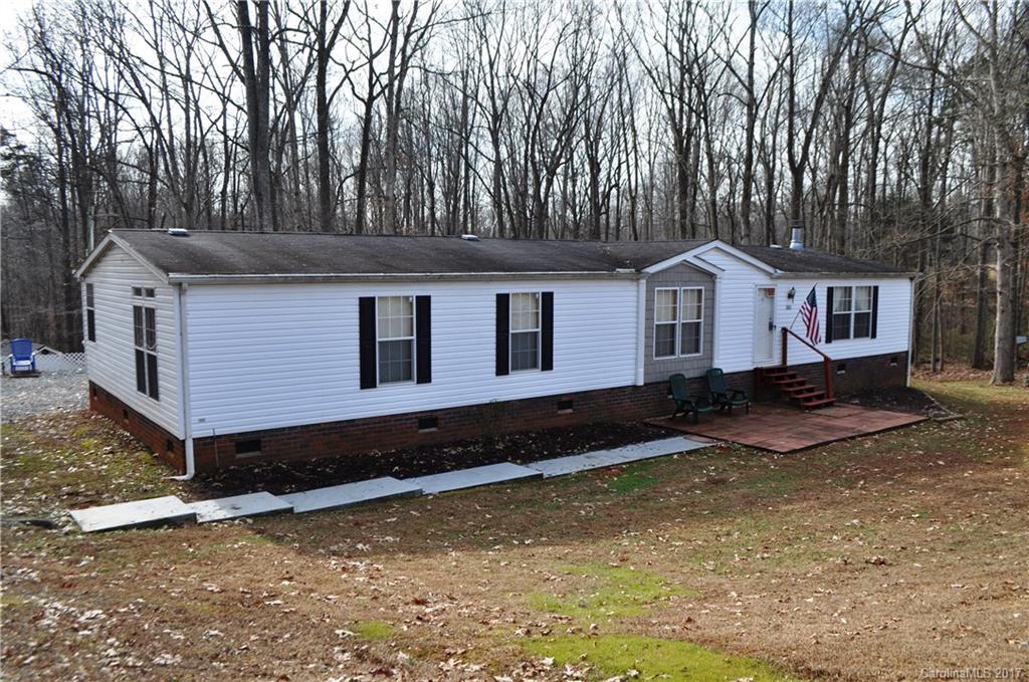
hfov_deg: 67.5
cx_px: 514
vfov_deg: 47.8
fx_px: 770
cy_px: 341
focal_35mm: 27
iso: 200
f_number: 8
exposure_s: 1/250
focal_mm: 18
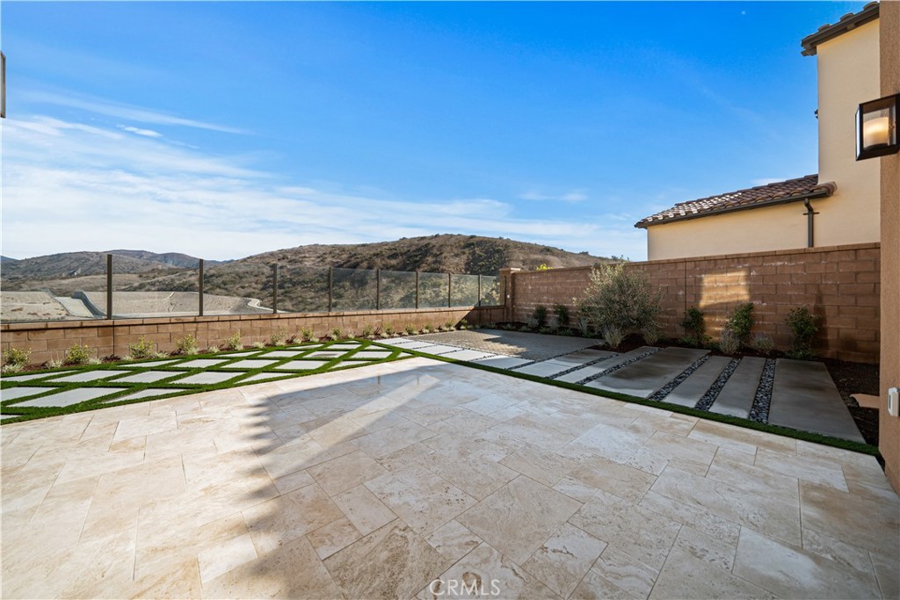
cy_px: 300
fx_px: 300
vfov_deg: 90.0
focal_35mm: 12
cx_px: 450
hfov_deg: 112.6
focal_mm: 12
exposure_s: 1/320
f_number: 4
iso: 100
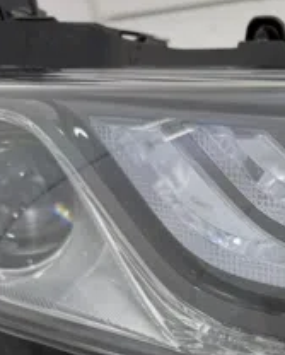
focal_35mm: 72
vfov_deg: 24.3
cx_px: 401
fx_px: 757
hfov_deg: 19.2
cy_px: 406
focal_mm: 6.76
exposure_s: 1/100
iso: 200
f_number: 1.78
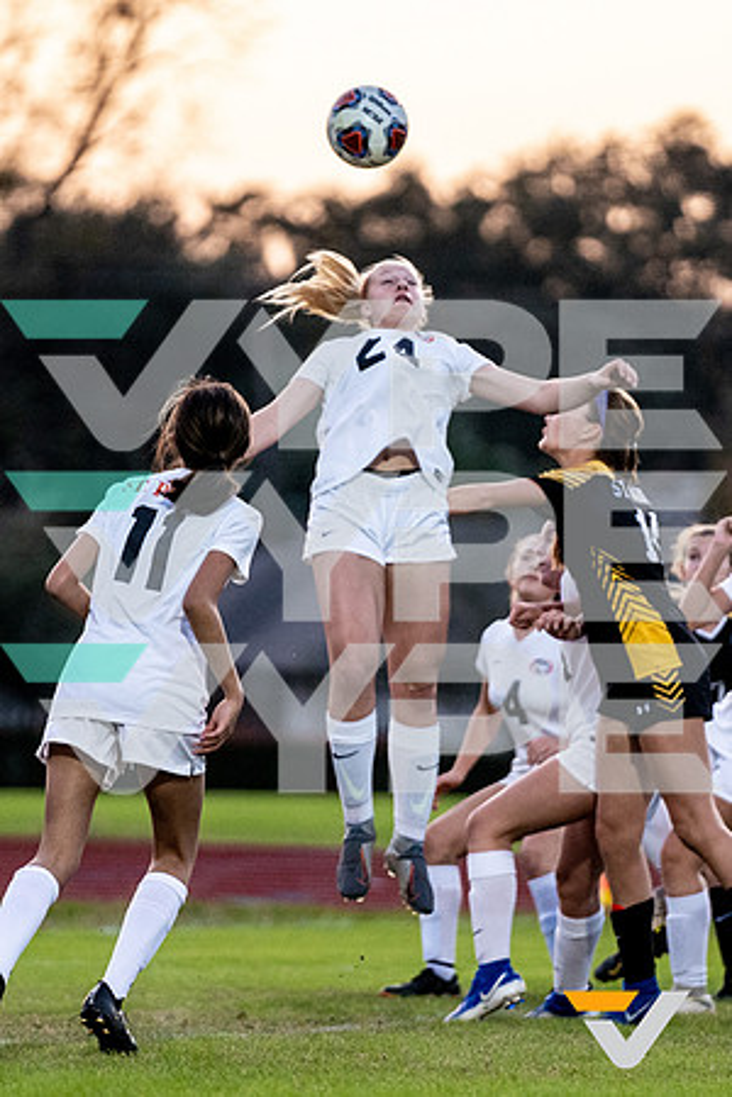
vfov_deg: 4.7
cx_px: 377
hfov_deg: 3.1
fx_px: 13387
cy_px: 548
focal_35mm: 439
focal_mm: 200
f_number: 2.8
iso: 1250
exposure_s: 1/1600
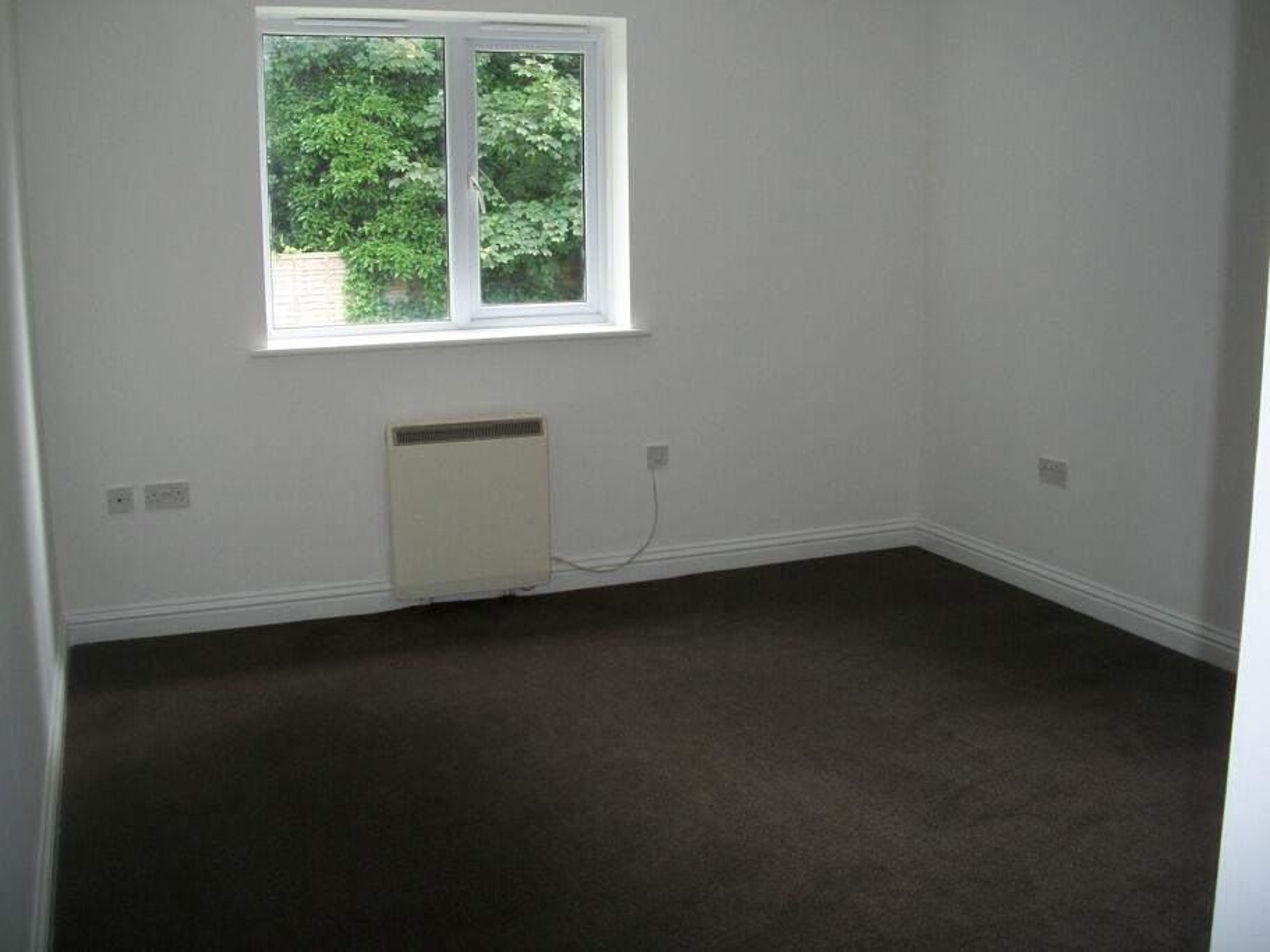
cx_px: 635
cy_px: 476
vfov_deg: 40.7
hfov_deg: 52.6
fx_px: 1284
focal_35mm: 35
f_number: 3.1
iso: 160
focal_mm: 6.3
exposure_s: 1/60
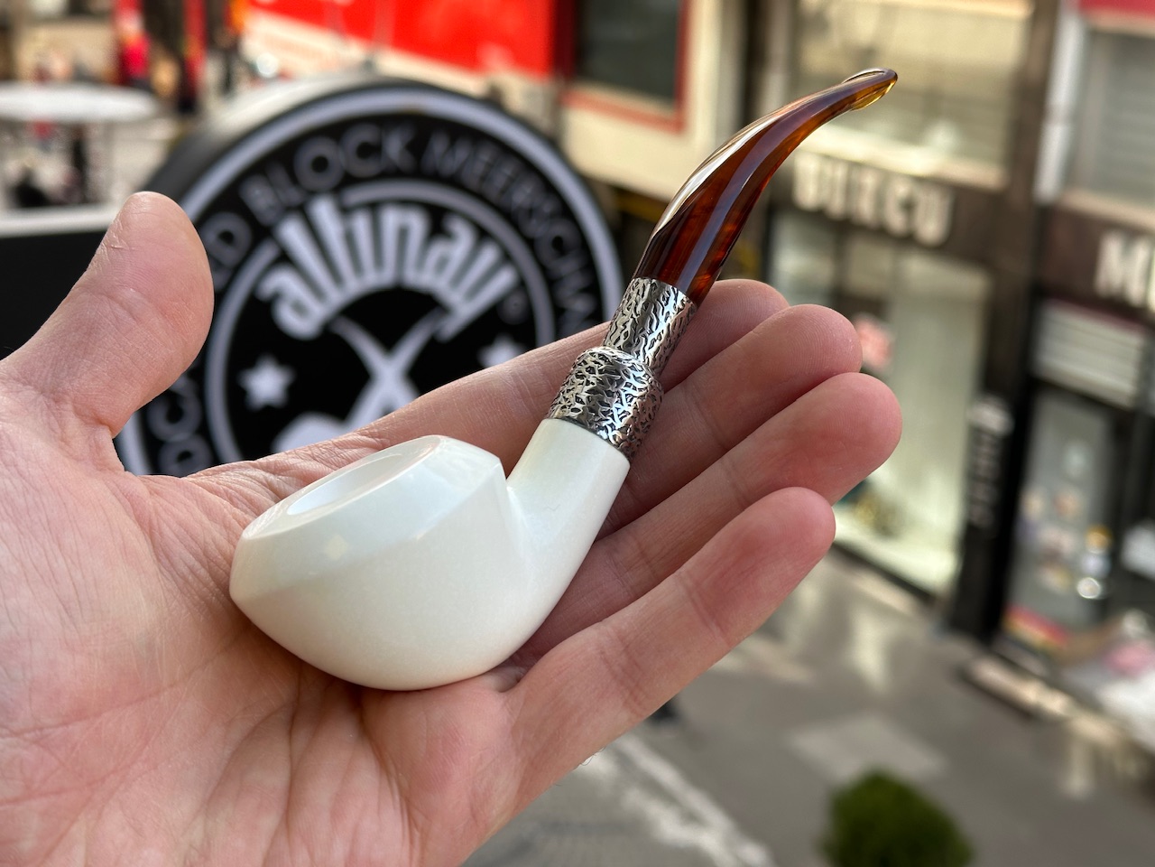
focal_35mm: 48
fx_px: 1602
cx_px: 578
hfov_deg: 39.7
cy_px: 434
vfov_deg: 30.3
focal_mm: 6.86
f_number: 1.78
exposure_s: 1/694
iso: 64
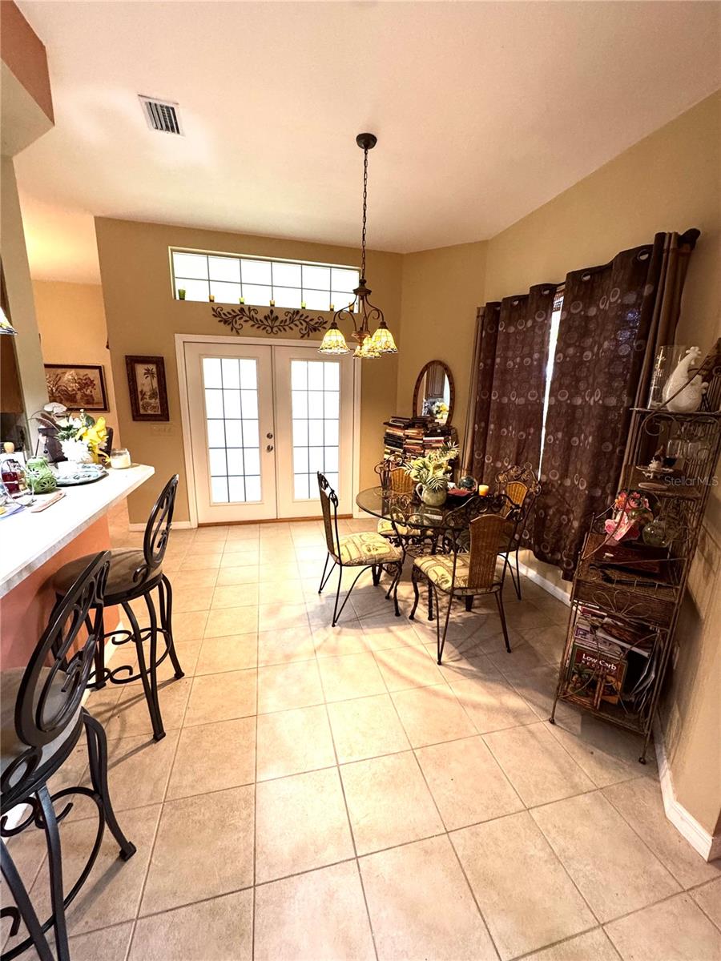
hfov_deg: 85.7
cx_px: 360
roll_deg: -1.5
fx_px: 389
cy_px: 480
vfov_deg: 102.1
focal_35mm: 14
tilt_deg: -12.6
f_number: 2.2
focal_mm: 2.22
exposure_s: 1/60
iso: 250
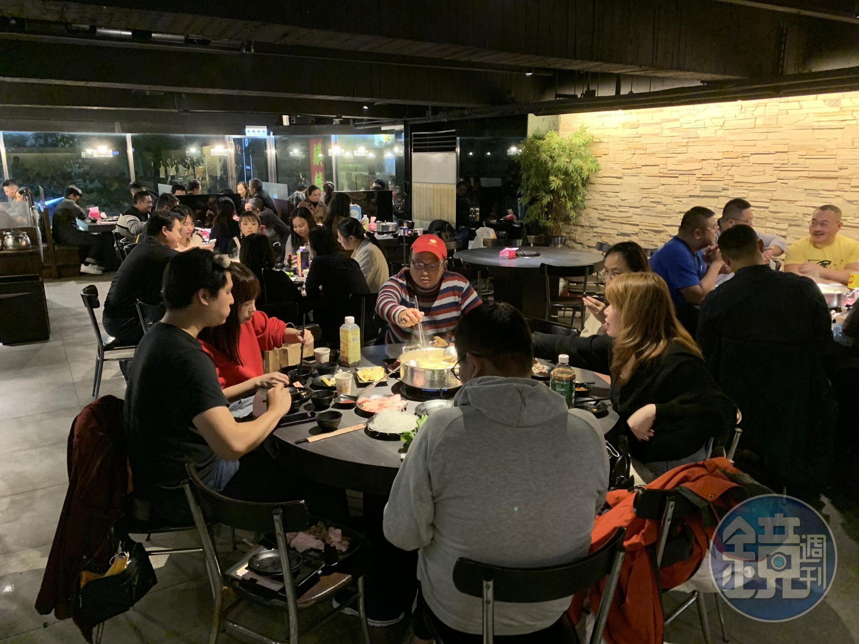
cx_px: 430
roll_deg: -0.7
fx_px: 645
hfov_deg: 67.3
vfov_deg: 53.1
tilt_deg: -14.8
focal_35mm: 26
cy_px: 322
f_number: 1.8
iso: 640
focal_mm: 4.25
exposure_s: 1/30
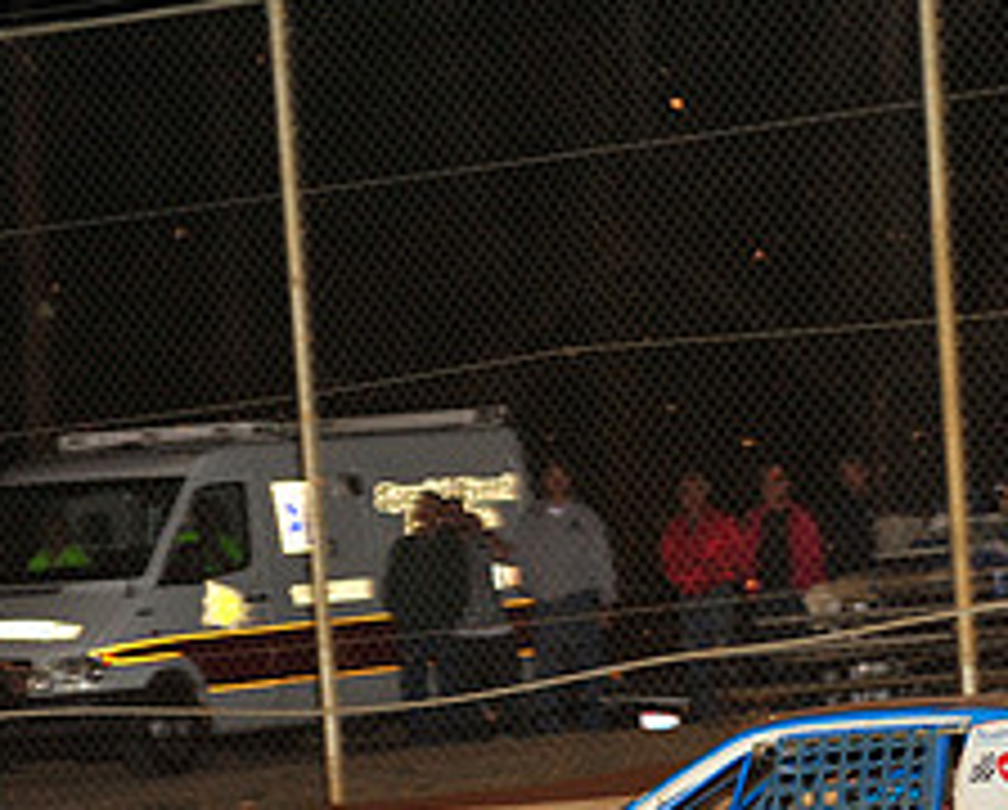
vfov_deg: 6.9
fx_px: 6664
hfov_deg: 8.6
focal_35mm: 223
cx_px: 814
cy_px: 778
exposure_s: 1/320
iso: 800
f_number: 6.3
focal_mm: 92
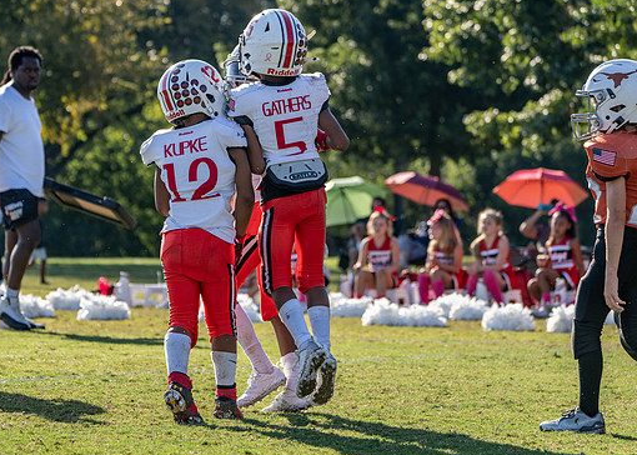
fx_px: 3147
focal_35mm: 174
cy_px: 222
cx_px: 282
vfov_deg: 8.3
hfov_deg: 11.6
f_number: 5
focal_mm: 146
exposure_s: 1/1600
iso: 500
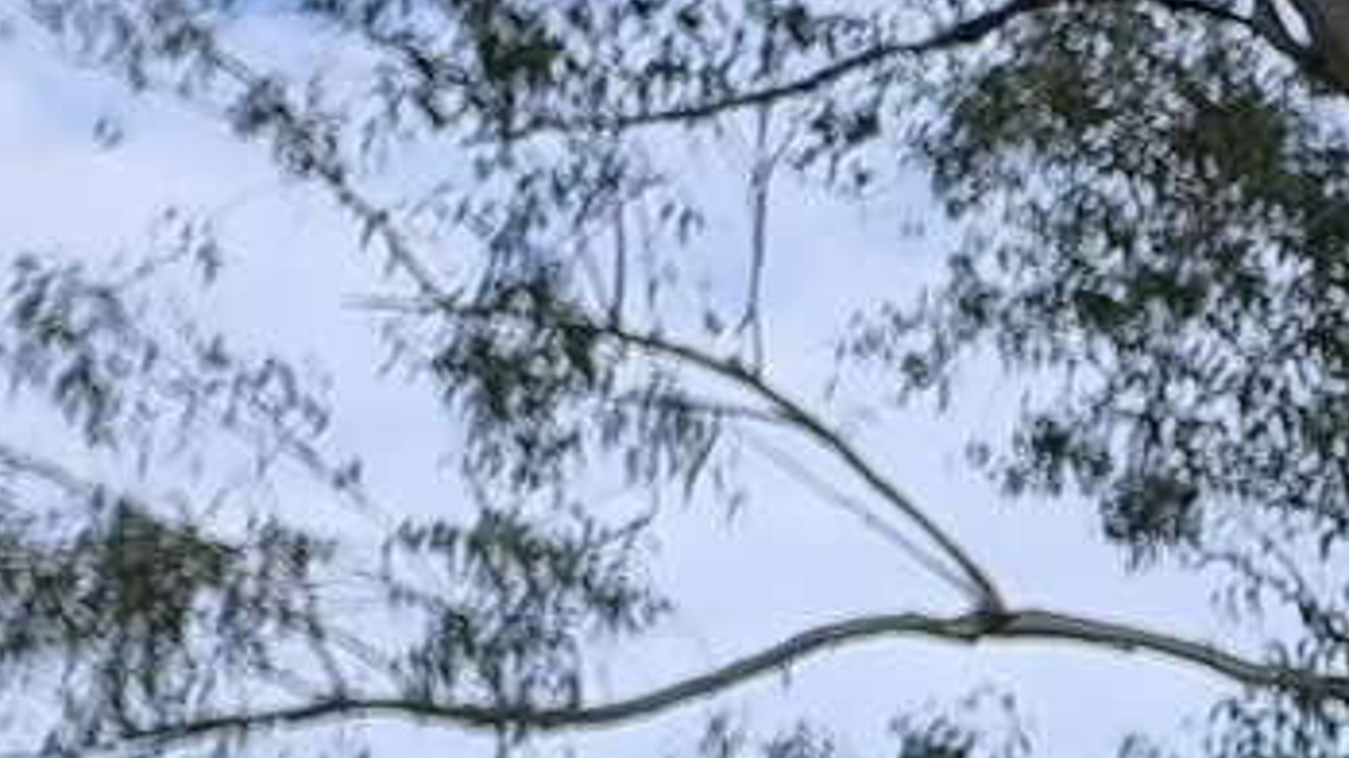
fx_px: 5149
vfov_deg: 6.9
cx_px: 3649
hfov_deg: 11.3
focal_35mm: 144
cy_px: 2773
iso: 50
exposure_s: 1/435
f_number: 1.8
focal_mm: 6.7
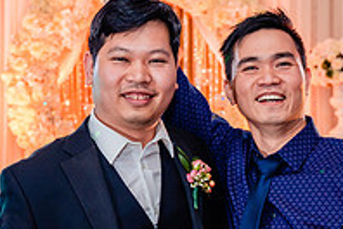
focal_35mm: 82
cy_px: 190
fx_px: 781
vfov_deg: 16.5
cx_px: 154
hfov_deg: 24.8
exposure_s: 1/160
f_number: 3.5
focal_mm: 28
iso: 1000
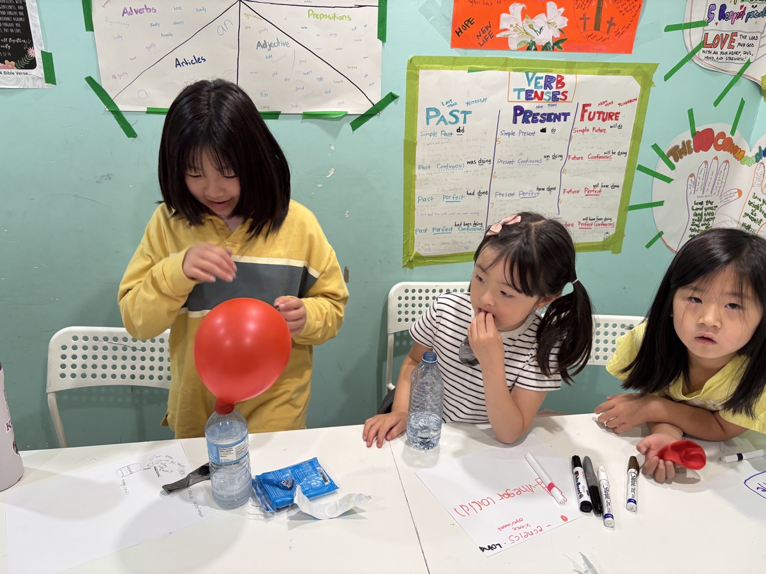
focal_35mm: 26
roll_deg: -2.3
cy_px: 287
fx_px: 575
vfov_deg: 53.1
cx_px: 383
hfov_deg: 67.3
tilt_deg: -21.7
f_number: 1.6
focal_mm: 5.96
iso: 100
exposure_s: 1/60
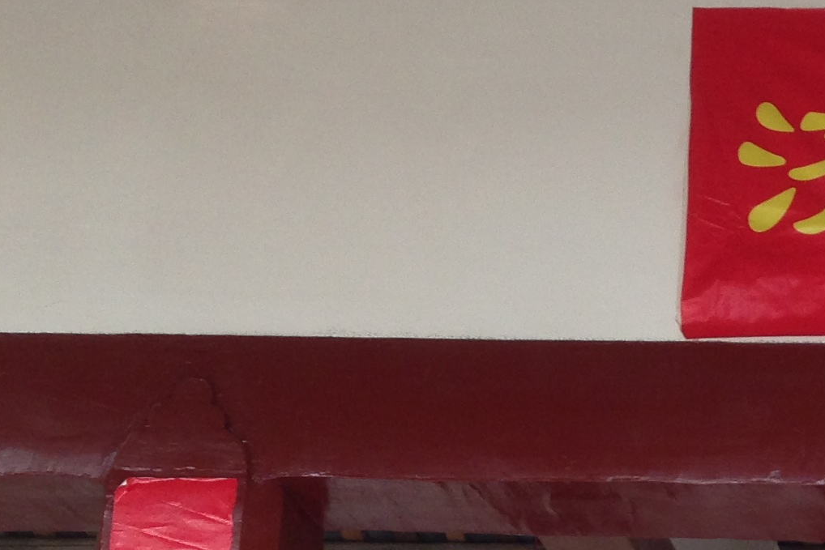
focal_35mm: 110
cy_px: 855
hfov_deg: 17.0
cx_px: 1200
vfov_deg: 11.8
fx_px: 2521
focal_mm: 4.13
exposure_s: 1/120
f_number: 2.4
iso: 64
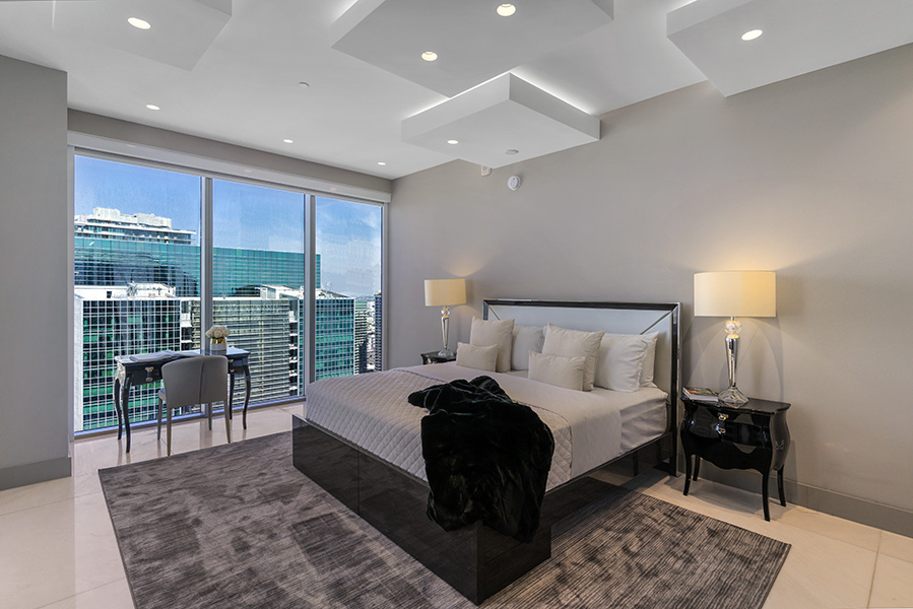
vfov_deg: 70.5
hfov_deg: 93.3
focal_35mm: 17
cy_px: 304
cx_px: 456
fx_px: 431
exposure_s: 1/250
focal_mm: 17
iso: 320
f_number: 7.1
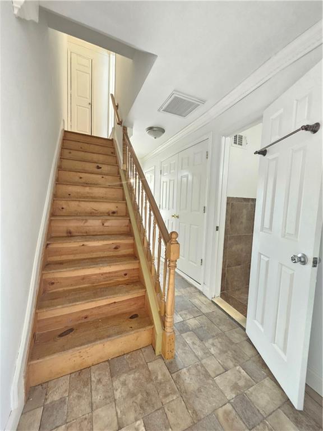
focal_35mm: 13
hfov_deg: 89.9
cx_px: 162
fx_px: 162
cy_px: 216
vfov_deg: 106.2
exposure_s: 1/30
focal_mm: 1.74
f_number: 2.2
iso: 400
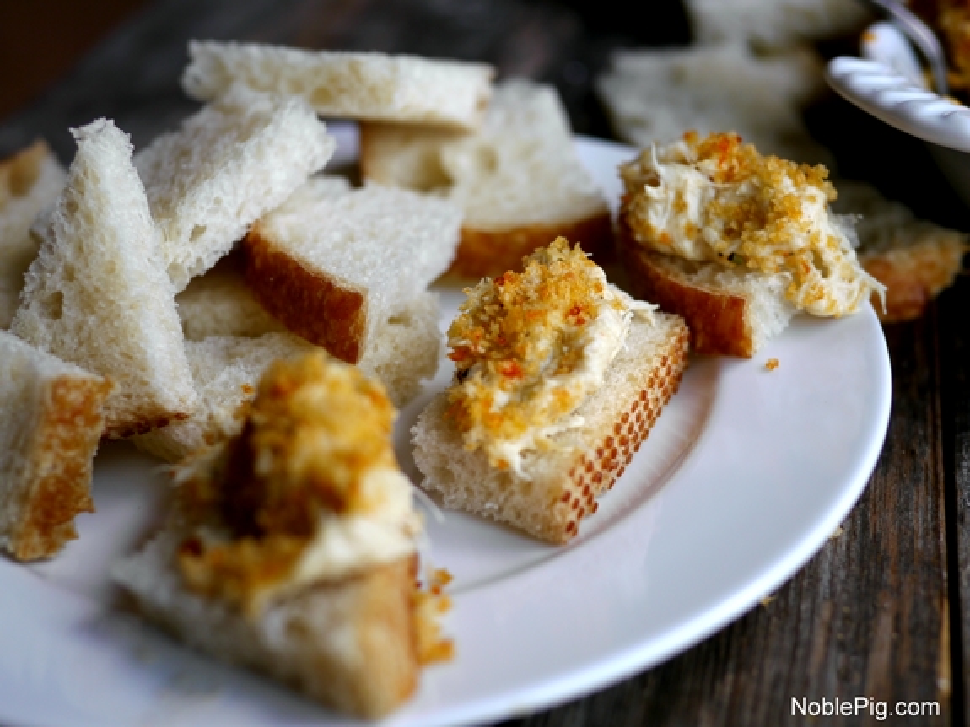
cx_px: 485
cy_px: 364
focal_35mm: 50
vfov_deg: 29.1
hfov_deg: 38.2
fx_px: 1401
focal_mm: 25
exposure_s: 1/320
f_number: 2.5
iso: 100
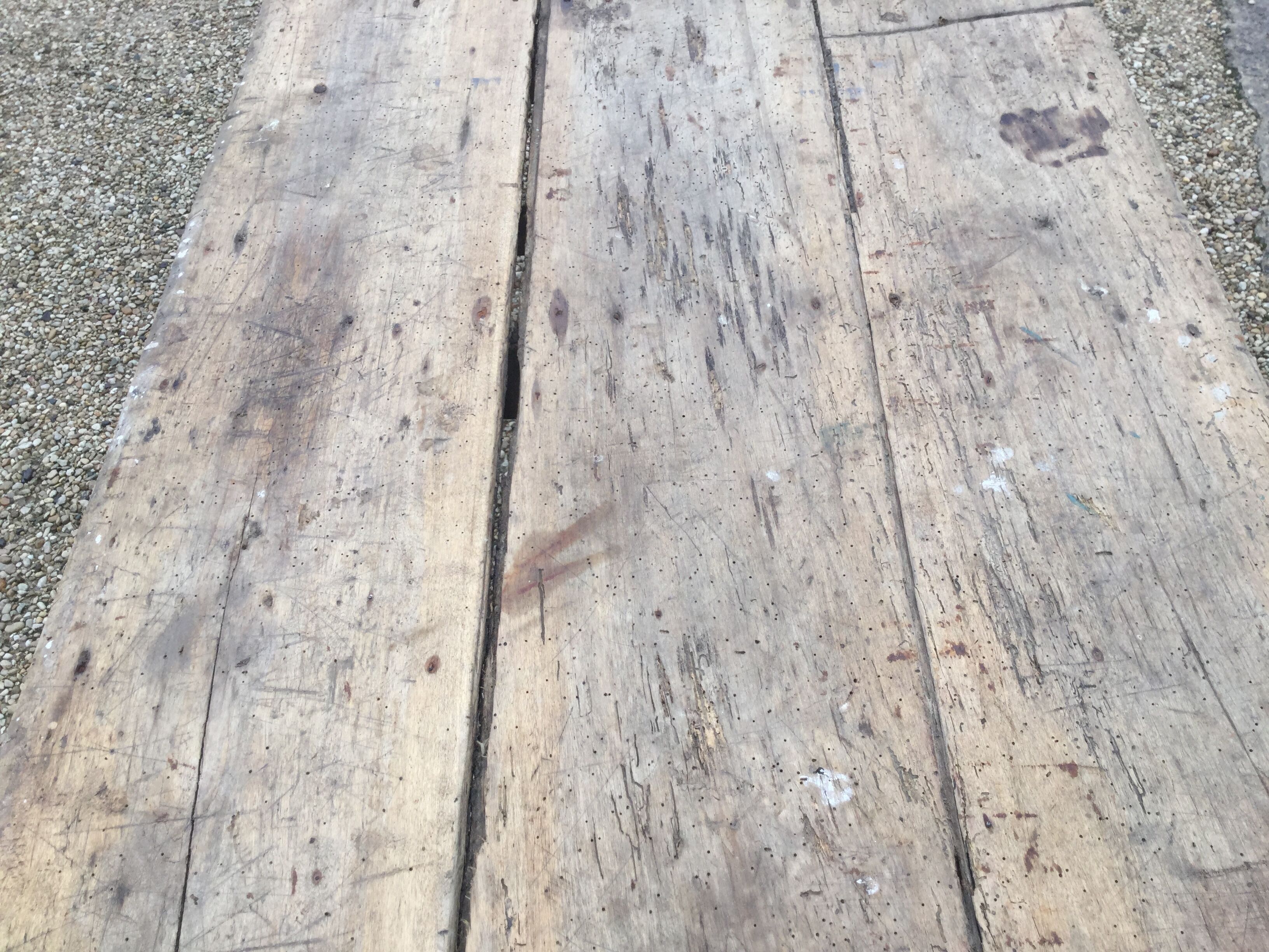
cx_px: 634
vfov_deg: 45.4
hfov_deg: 58.4
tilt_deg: -50.8
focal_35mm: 31
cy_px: 476
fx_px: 1136
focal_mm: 3.3
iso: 25
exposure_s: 1/212
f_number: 2.4
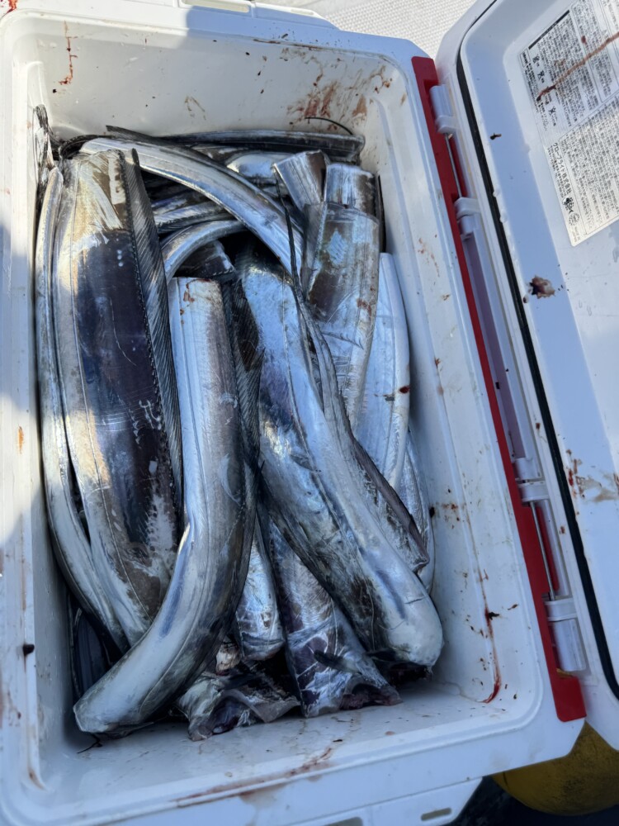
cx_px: 310
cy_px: 413
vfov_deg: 71.6
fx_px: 572
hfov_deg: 56.8
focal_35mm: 24
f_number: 1.78
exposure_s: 1/2604
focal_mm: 6.76
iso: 80
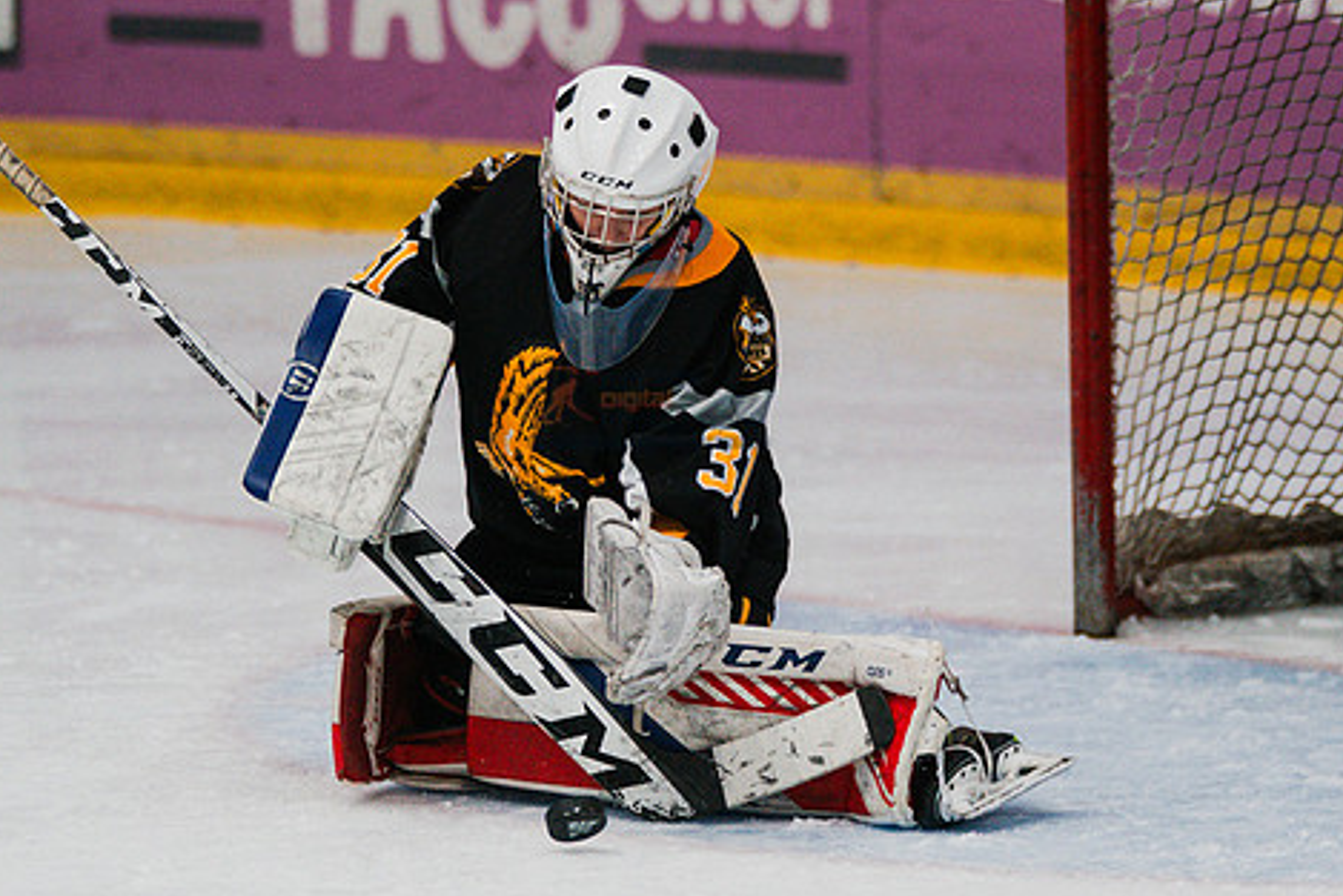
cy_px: 420
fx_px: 13844
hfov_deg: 5.6
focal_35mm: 371
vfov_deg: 3.7
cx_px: 694
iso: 3200
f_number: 3.2
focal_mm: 209
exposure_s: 1/1600
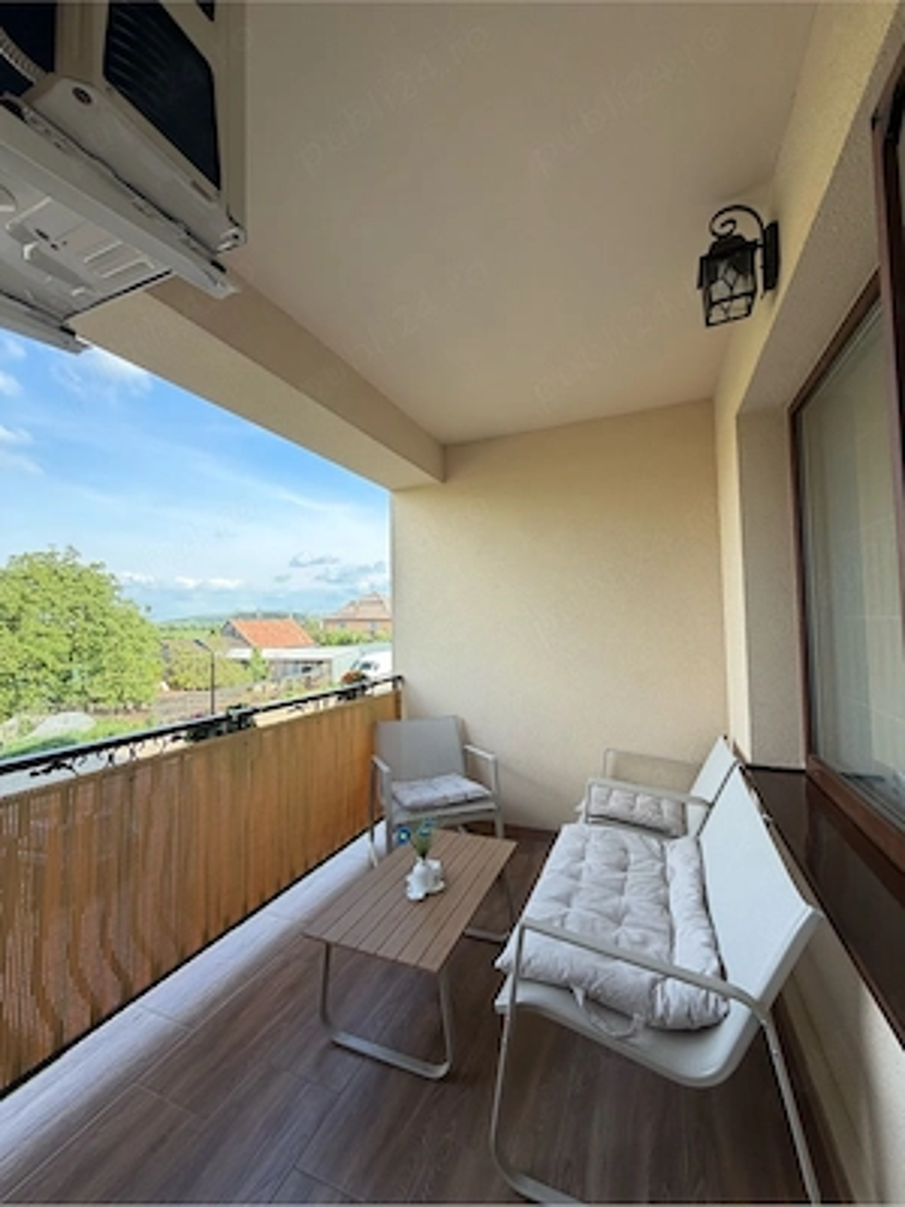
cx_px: 452
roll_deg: +0.4
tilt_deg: +3.2
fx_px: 488
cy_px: 604
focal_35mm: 14
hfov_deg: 85.7
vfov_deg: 102.1
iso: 40
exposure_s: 1/234
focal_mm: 2.22
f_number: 2.2
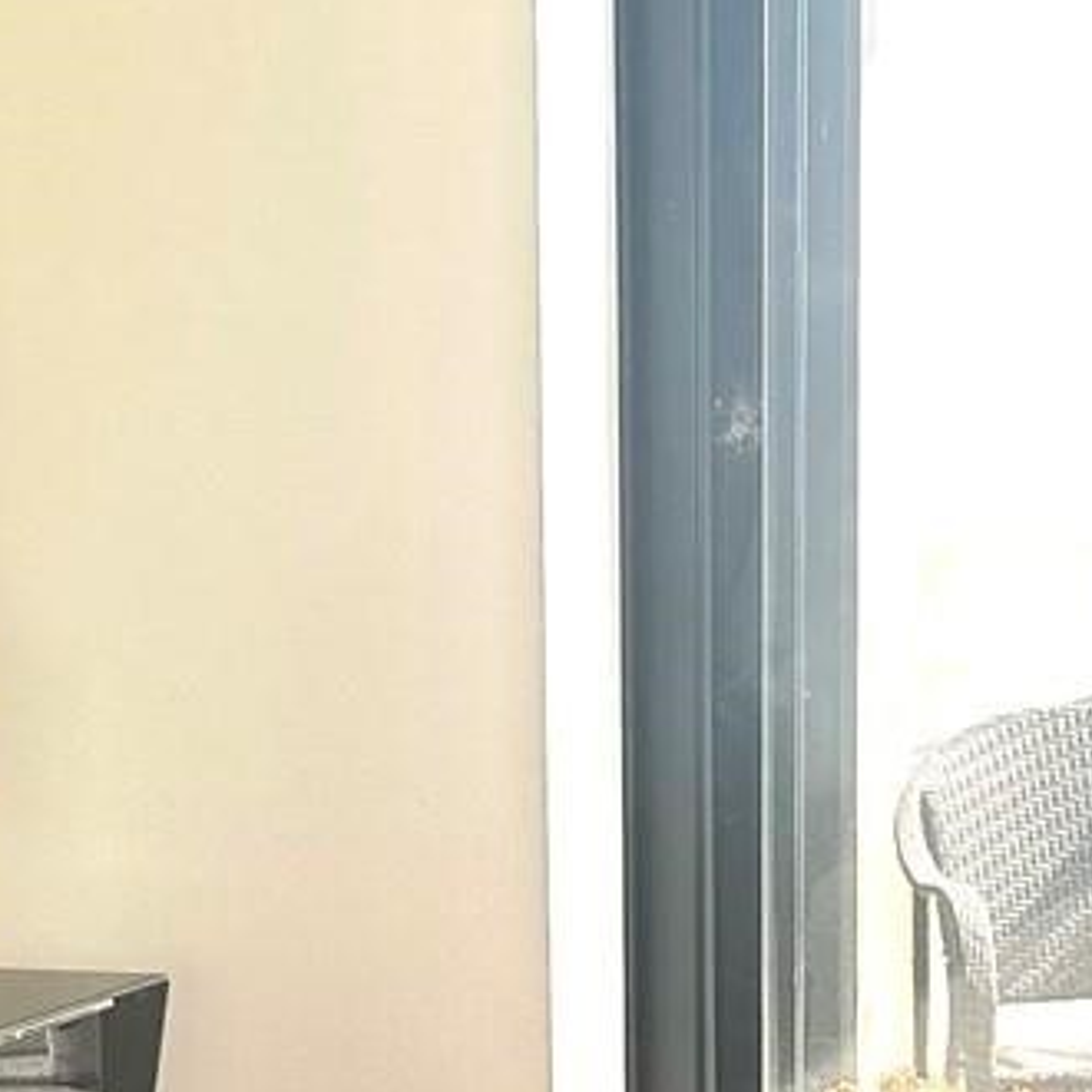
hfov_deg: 16.9
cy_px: 1178
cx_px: 546
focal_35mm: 103
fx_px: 3676
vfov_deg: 16.4
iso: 80
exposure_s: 1/570
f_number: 1.78
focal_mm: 6.86
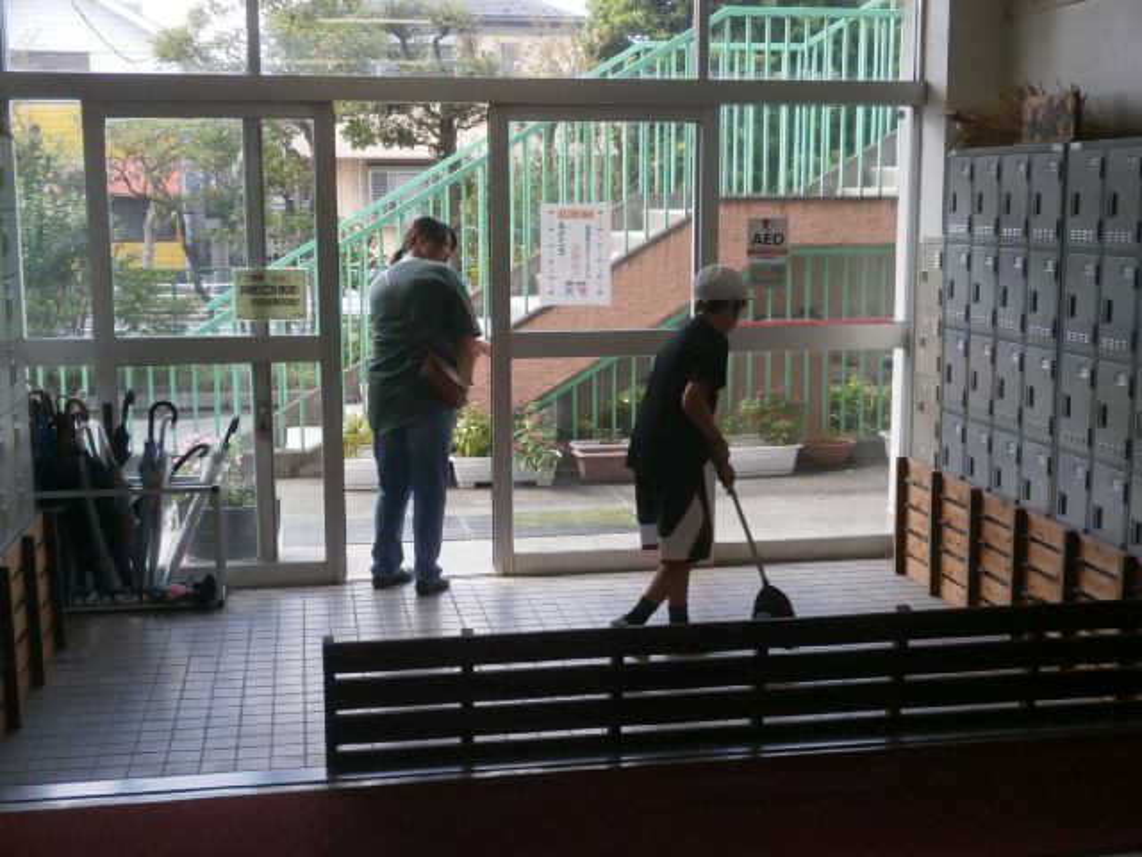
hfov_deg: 40.4
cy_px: 428
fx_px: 1551
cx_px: 571
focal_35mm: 47
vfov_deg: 30.9
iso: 80
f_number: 3.4
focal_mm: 8.3
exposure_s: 1/80
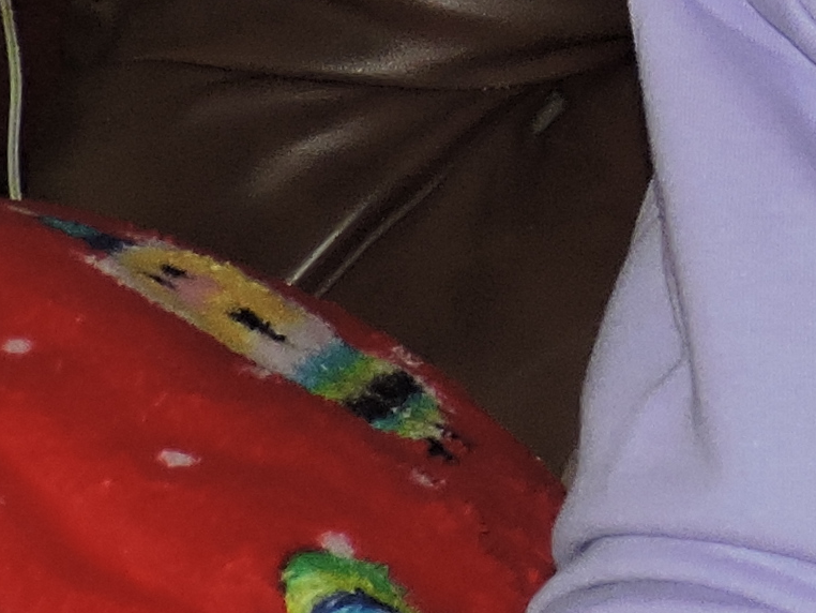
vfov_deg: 5.7
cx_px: 1888
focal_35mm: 260
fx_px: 6131
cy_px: -324
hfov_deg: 7.2
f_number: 3.4
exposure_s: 1/30
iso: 200
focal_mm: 7.7
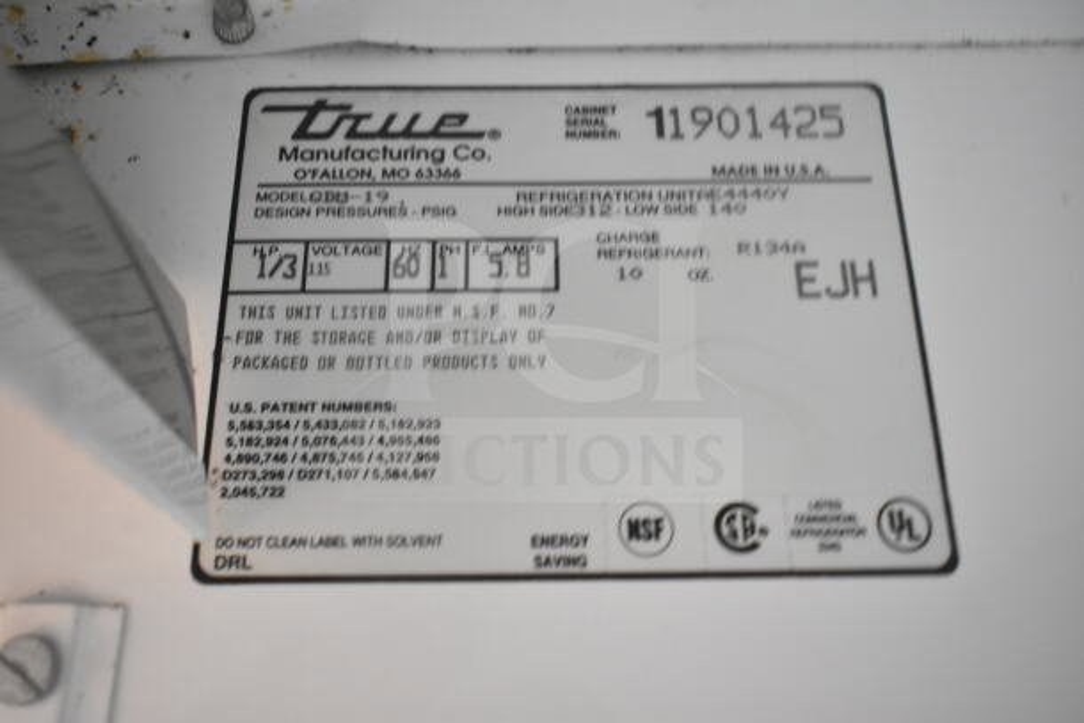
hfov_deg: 53.1
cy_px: 362
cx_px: 542
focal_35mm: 36
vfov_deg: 36.9
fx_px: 1084
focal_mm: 24
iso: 3200
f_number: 3.8
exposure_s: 1/40
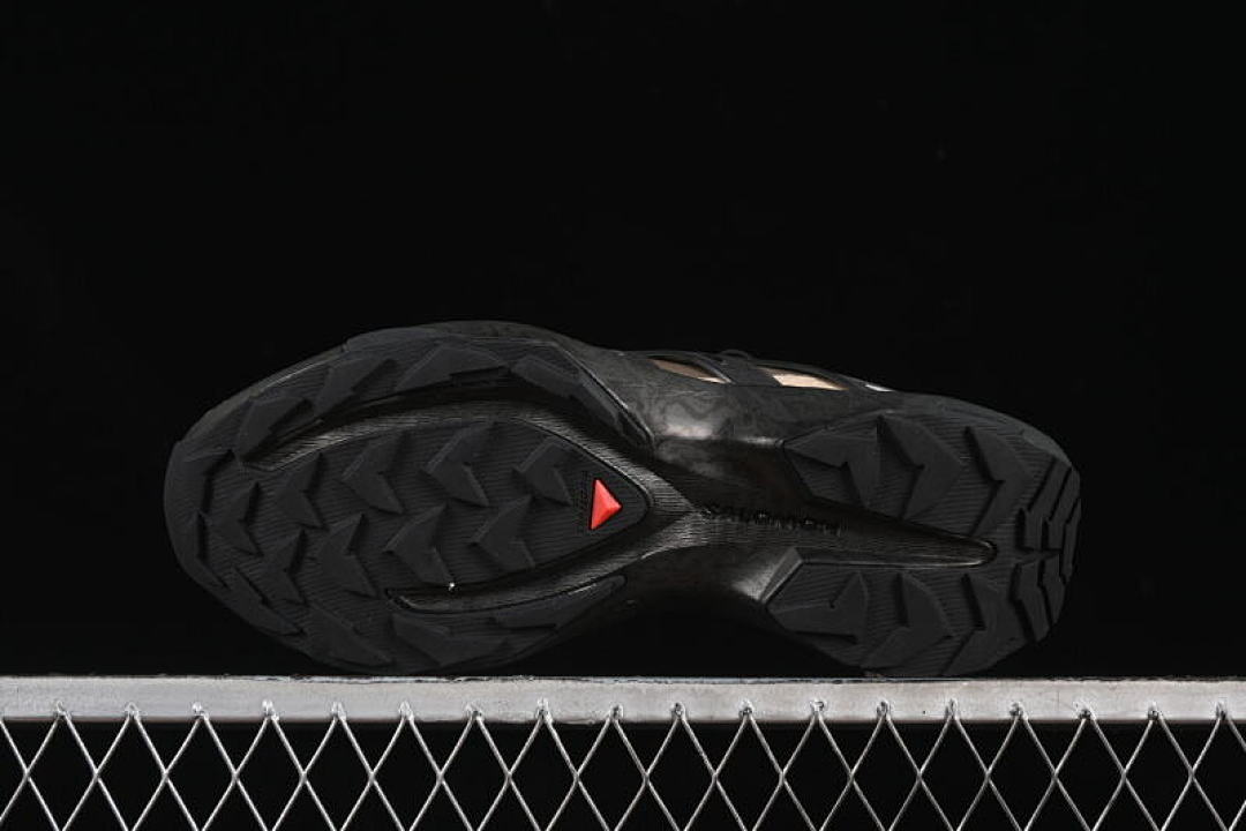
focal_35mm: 75
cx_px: 623
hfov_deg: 27.0
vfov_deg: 18.2
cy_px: 416
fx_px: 2596
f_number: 6.3
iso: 160
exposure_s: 1/60
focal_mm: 50
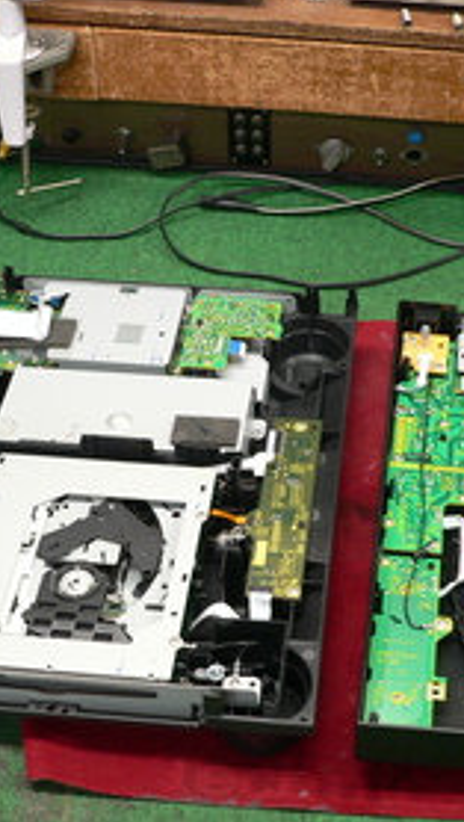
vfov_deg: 36.0
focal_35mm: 58
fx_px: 1265
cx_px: 387
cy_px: 404
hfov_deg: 20.5
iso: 200
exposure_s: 1/15
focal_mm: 6.5
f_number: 2.8
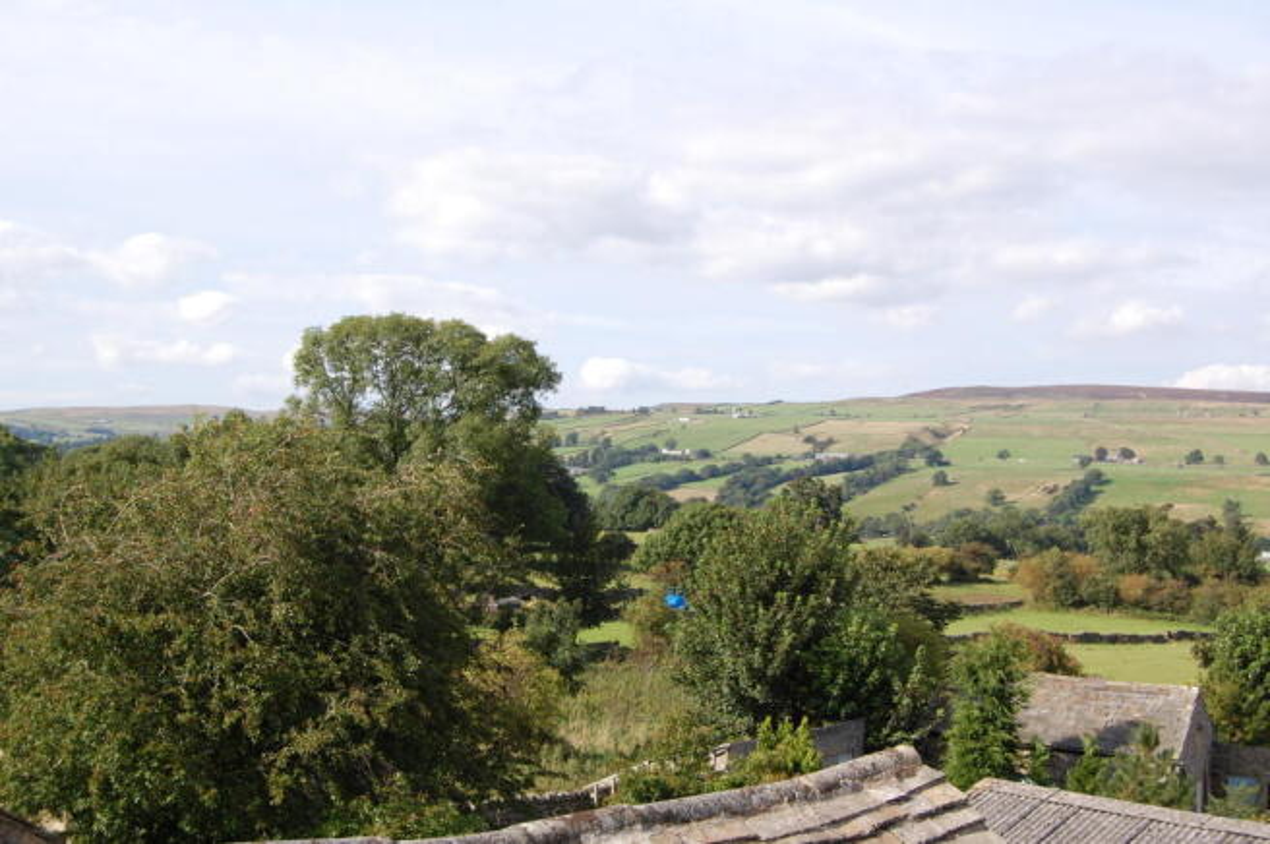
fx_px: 1586
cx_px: 635
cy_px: 422
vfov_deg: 29.8
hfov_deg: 43.6
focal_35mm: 45
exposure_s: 1/320
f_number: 9
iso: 200
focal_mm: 30
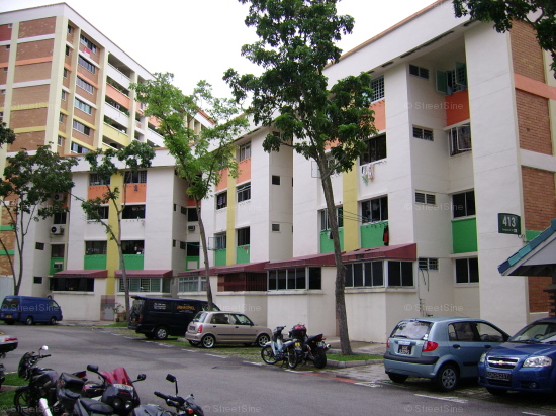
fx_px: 562
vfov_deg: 40.7
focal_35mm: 35
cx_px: 278
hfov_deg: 52.6
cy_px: 208
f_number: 2.8
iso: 100
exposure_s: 1/24
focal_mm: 5.95
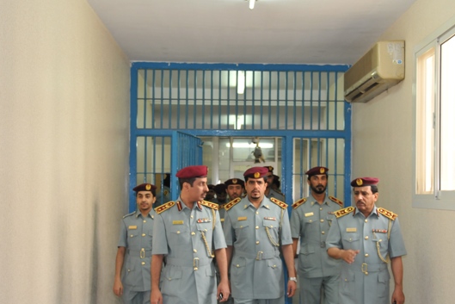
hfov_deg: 37.8
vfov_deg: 25.7
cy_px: 170
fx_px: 665
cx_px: 240
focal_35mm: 53
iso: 800
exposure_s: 1/60
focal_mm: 29
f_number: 4
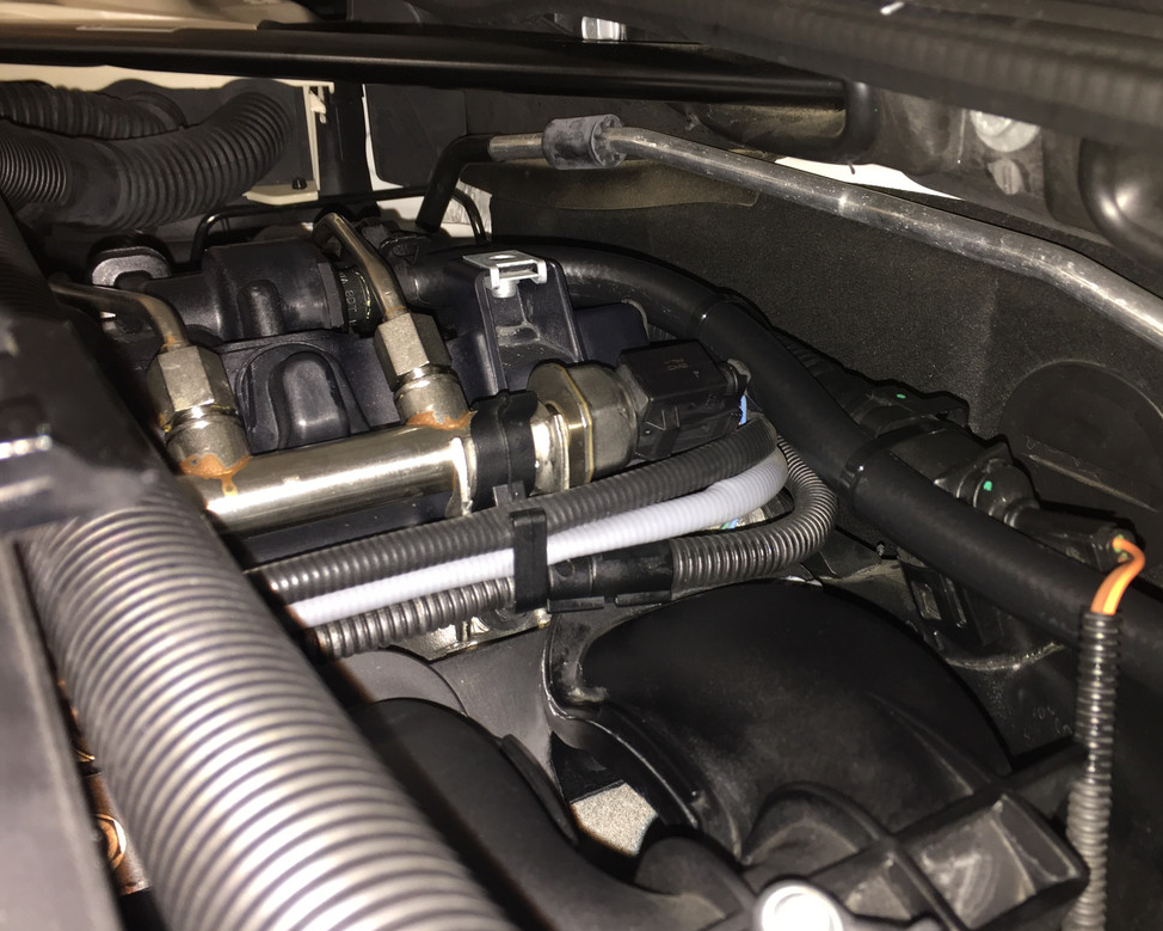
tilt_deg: -29.1
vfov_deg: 47.1
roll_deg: -0.5
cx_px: 629
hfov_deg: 57.1
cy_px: 467
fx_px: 1067
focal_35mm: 31
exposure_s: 1/30
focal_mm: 4.15
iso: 80
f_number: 2.2
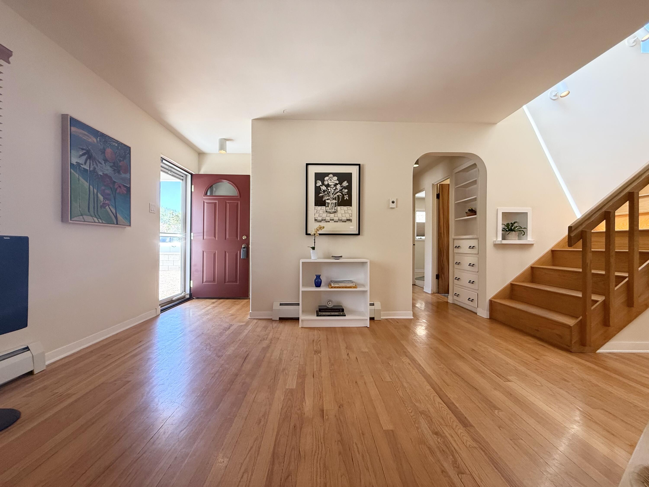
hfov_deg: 102.1
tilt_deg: +0.1
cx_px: 324
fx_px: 262
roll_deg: -1.1
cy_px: 244
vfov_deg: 85.7
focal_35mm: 14
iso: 160
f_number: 2.2
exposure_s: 1/120
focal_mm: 2.22
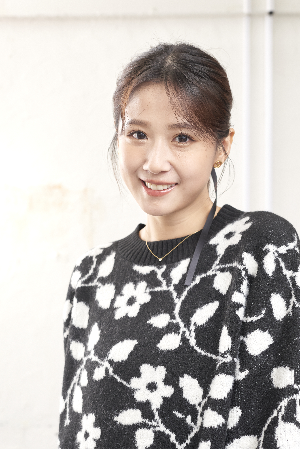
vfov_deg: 28.4
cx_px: 172
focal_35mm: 71
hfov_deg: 19.2
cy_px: 252
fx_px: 887
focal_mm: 50
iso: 400
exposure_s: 1/200
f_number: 5.6
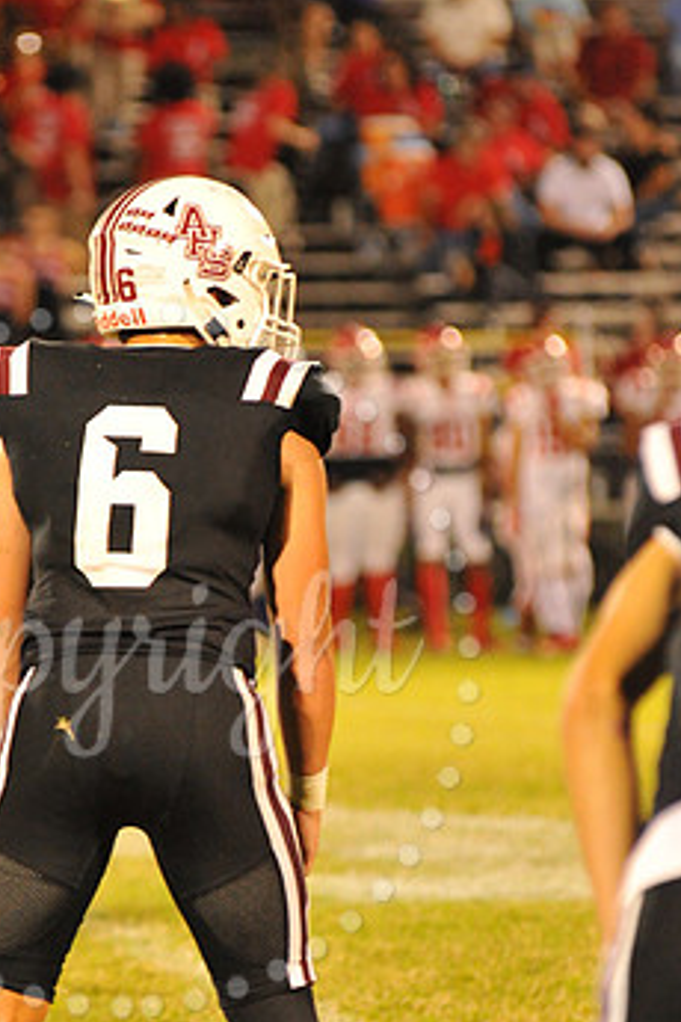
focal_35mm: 336
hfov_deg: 4.1
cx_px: 121
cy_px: 655
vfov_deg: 6.1
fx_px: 9533
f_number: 5
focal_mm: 200
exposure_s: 1/160
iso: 5000
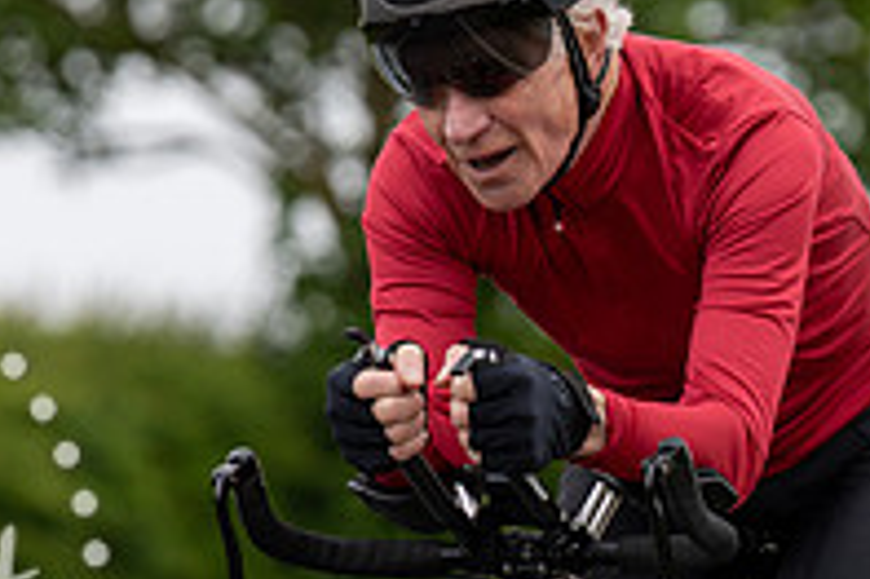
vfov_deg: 3.6
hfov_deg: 5.3
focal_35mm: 386
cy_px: 387
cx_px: 384
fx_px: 9320
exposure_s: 1/1250
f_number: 3.2
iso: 200
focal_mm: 131
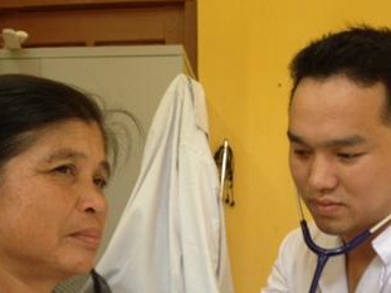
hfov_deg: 27.0
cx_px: 226
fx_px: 813
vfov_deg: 19.9
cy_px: 277
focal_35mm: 72
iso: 50
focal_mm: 4.28
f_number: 2.4
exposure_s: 1/24
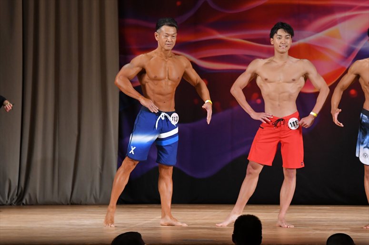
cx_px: 184
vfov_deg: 6.1
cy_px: 122
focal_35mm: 225
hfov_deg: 9.2
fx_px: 2305
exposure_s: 1/400
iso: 3200
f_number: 5.6
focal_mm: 150
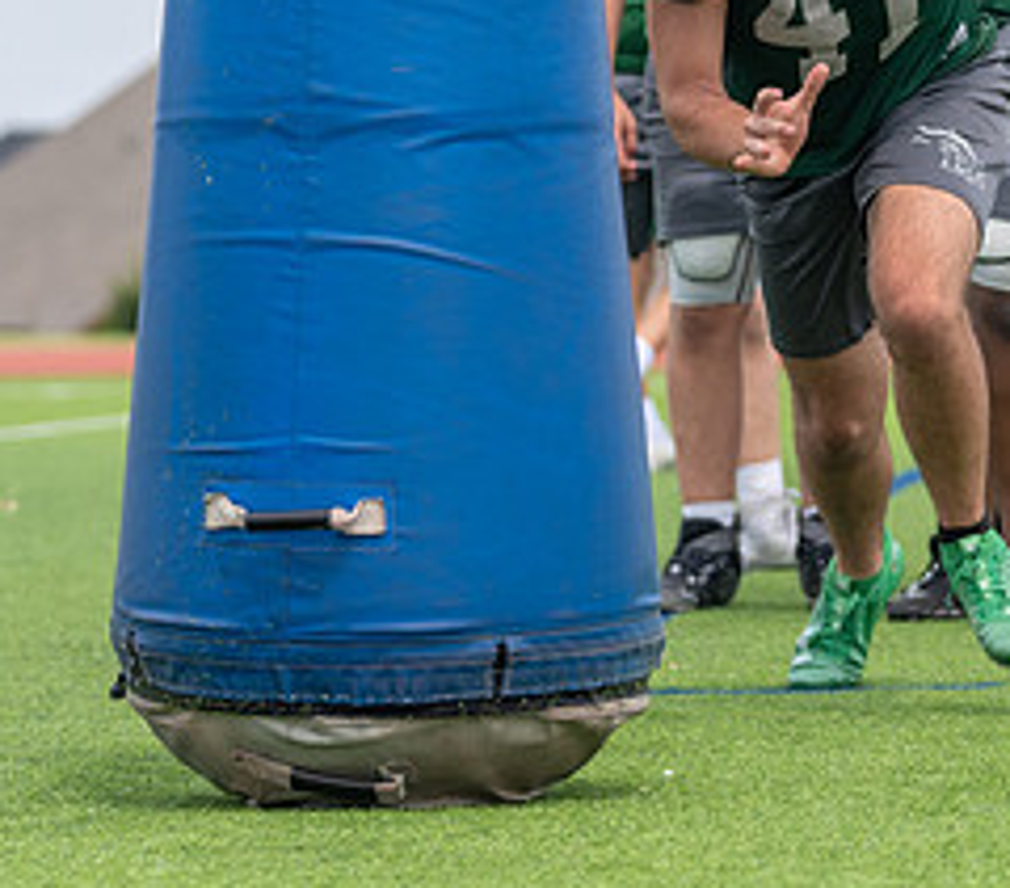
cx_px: 791
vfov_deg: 5.5
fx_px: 9262
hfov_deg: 6.2
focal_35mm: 298
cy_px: 1
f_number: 3.5
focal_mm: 112
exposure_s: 1/1250
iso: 160
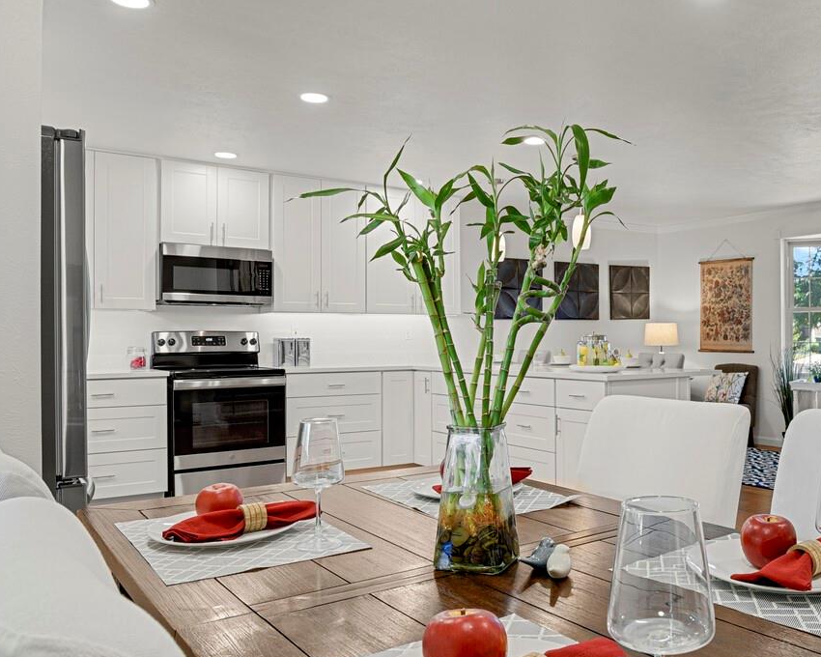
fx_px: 729
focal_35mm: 30
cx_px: 545
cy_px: 328
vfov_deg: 48.5
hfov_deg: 57.5
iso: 250
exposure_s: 1.3
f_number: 8
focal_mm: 17
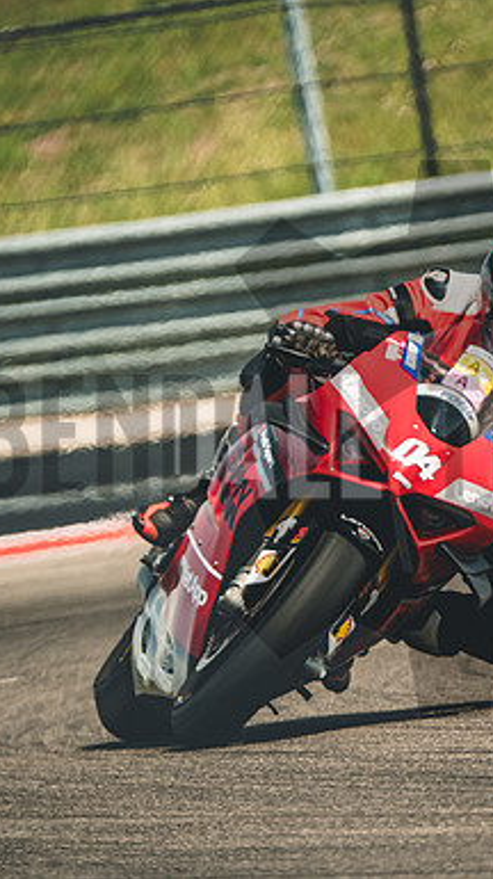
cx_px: 454
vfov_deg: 2.3
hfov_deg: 1.3
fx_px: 22075
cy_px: 440
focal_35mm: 948
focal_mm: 400
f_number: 5.6
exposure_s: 1/1250
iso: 640
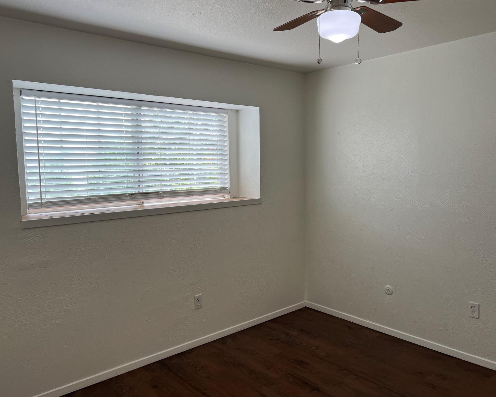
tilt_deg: -4.7
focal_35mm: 28
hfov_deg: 62.2
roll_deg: +0.9
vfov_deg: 51.5
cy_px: 193
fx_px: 411
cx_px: 246
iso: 32
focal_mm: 5.7
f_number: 1.5
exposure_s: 1/120
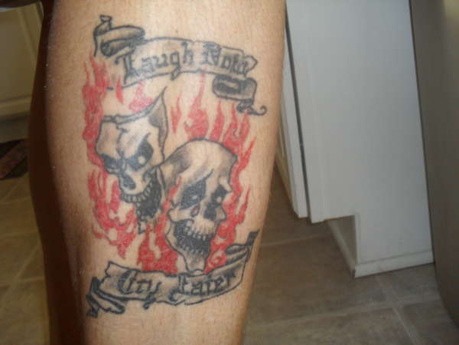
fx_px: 464
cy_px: 172
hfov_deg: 52.6
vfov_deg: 40.7
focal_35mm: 35
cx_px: 230
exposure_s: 1/45
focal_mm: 6.3
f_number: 3.2
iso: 200
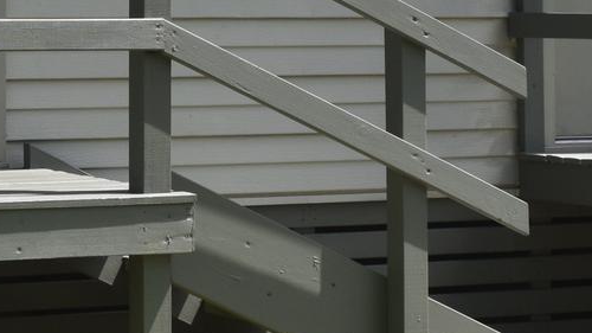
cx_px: -34
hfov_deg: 13.5
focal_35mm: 157
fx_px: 2464
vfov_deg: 7.6
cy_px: -142
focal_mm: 26
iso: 200
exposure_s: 1/350
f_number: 9.5
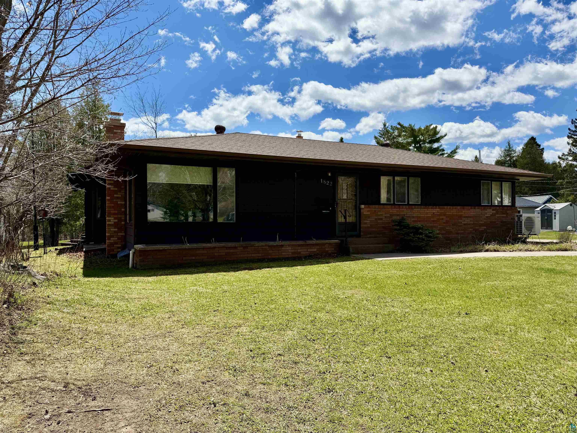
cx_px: 288
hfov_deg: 71.6
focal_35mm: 24
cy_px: 216
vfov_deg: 56.8
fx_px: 400
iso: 80
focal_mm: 6.76
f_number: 1.78
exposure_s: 1/5714
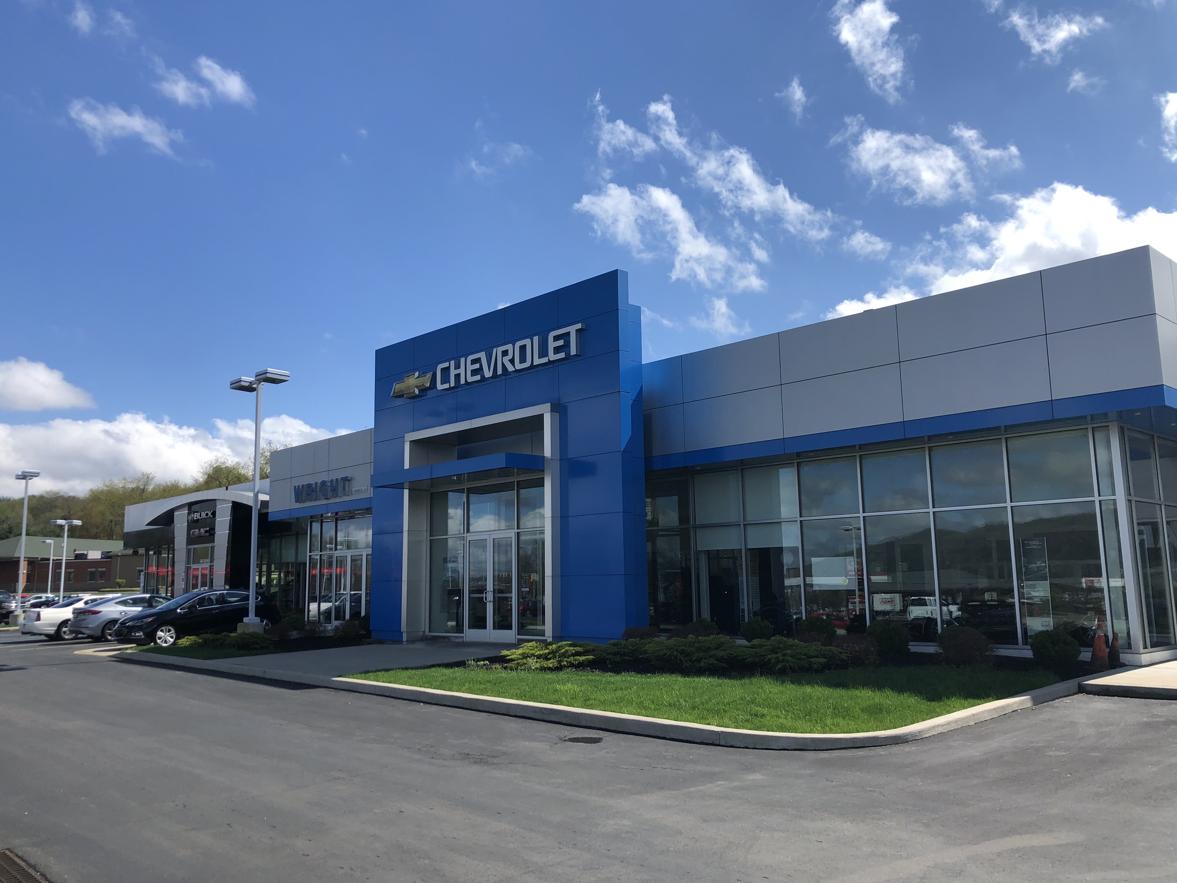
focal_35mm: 29
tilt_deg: +8.8
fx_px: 986
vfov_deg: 48.2
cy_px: 442
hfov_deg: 61.6
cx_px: 568
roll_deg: +0.7
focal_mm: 4
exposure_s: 1/2315
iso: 20
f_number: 1.8
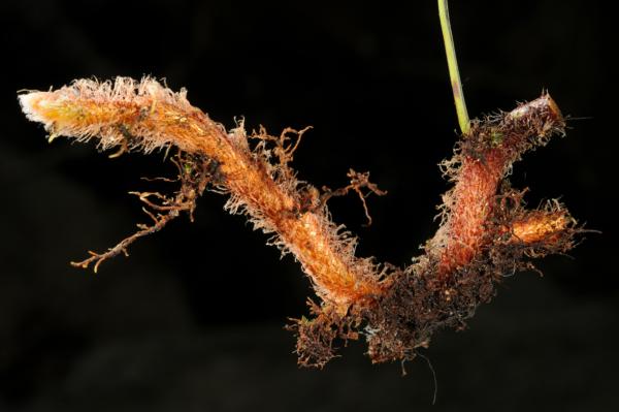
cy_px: 206
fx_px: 1546
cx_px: 310
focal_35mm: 90
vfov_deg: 15.2
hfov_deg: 22.6
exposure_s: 1/60
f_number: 16
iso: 200
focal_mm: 60
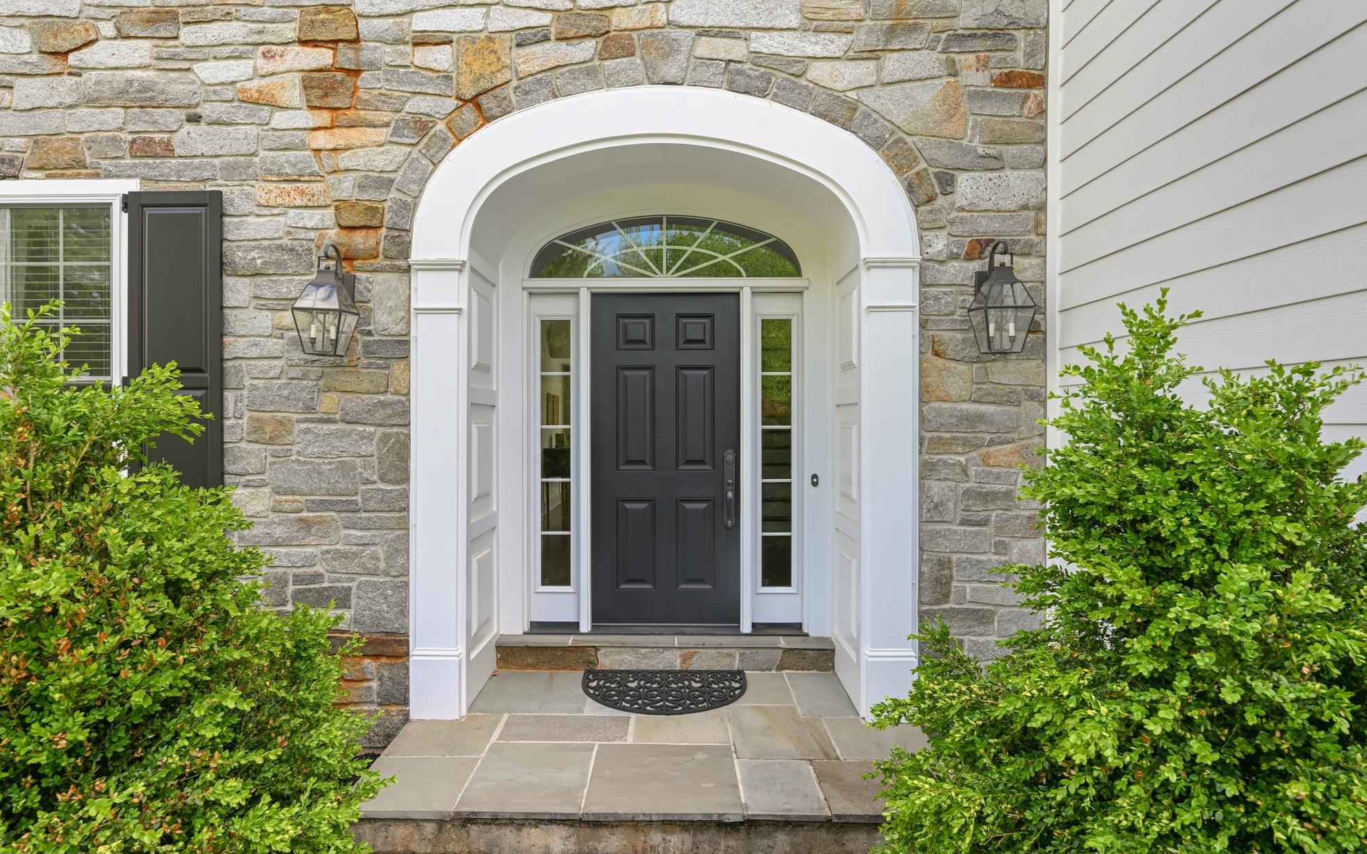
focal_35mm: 20
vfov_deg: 59.6
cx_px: 665
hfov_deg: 85.0
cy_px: 434
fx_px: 745
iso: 400
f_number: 8
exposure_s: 1/30
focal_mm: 19
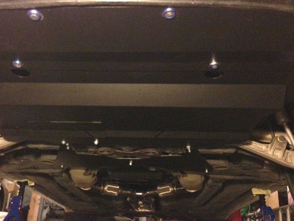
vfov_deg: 36.8
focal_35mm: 39
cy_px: 99
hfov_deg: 47.7
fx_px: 331
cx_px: 129
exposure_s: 1/15
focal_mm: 4.13
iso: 800
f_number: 2.4
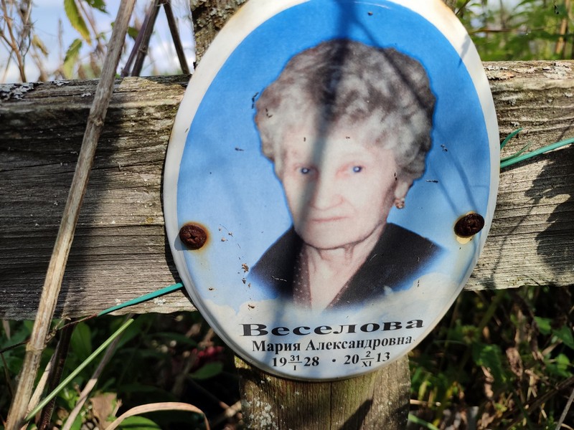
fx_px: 415
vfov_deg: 54.9
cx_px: 287
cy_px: 215
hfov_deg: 69.4
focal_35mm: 25
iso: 50
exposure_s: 1/514
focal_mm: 6.04
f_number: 1.9
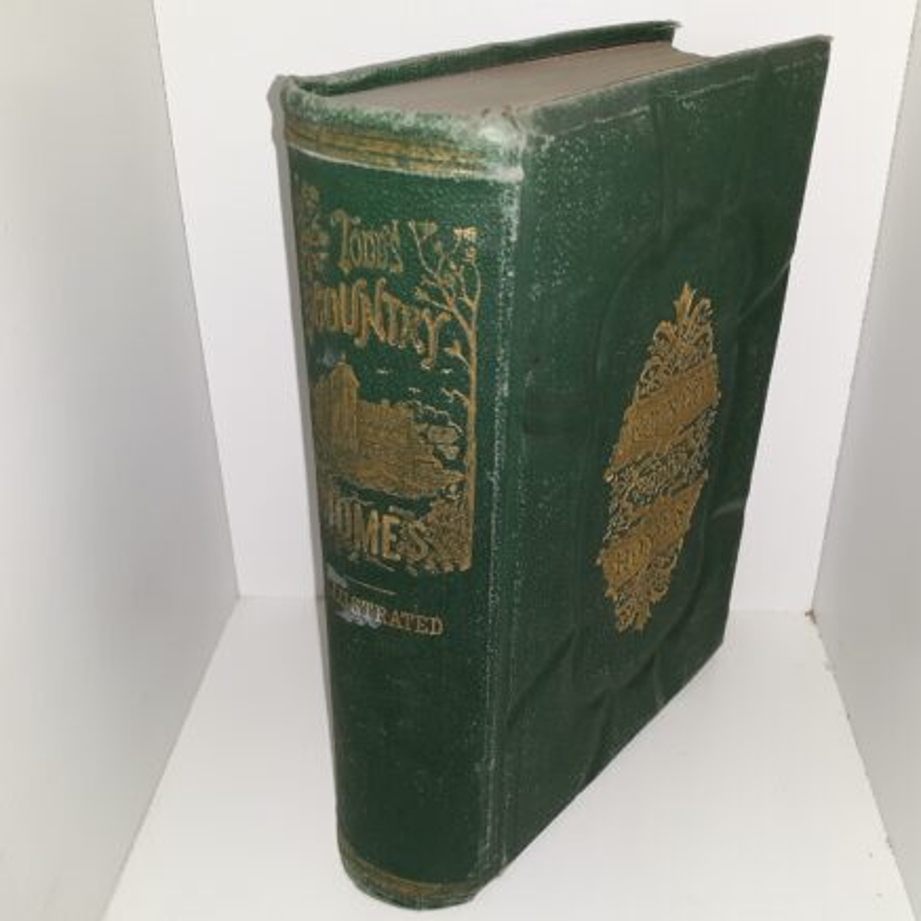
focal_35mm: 34
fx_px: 1023
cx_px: 527
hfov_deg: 48.3
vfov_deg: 48.5
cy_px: 457
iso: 64
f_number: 1.7
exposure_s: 1/120
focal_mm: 3.7
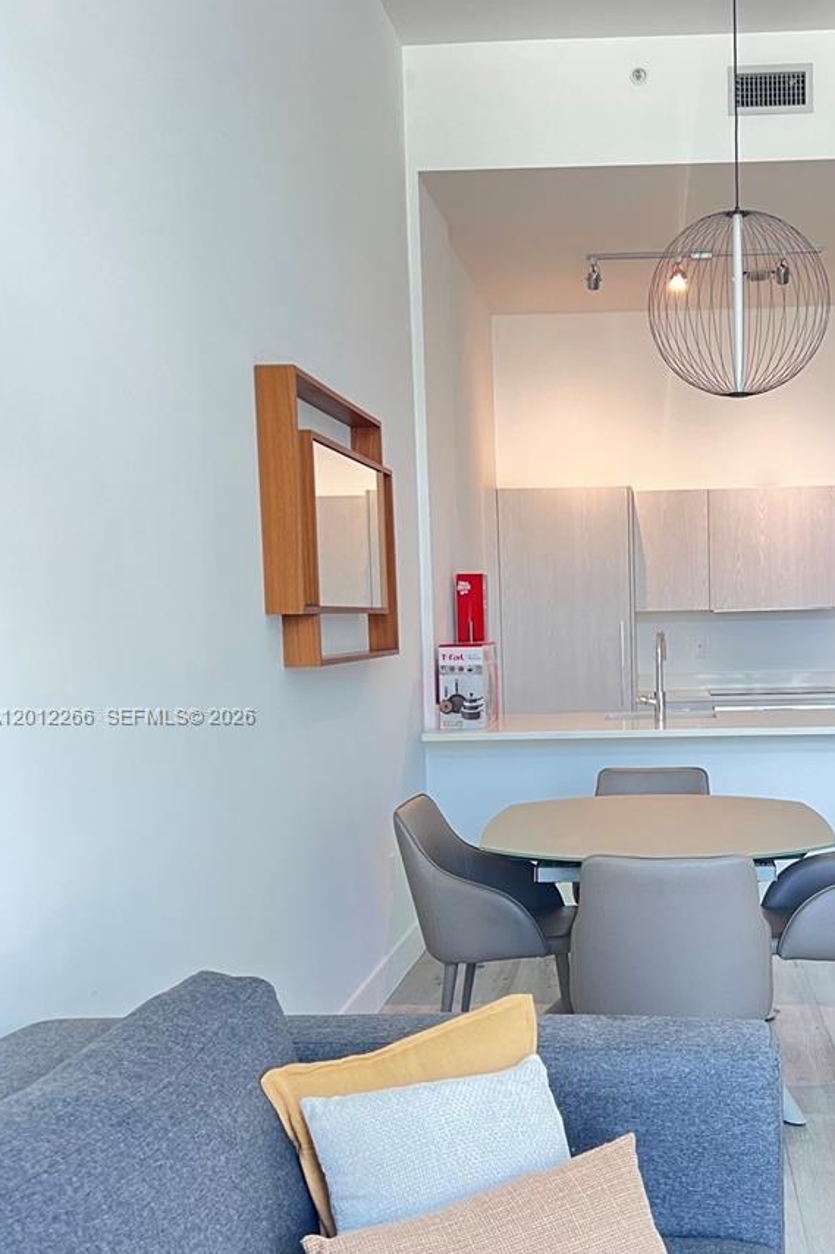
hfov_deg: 34.2
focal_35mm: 38
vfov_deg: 50.5
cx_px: 643
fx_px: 1323
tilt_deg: -4.1
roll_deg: +0.9
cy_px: 718
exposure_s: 1/60
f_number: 1.5
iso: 125
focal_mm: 5.7
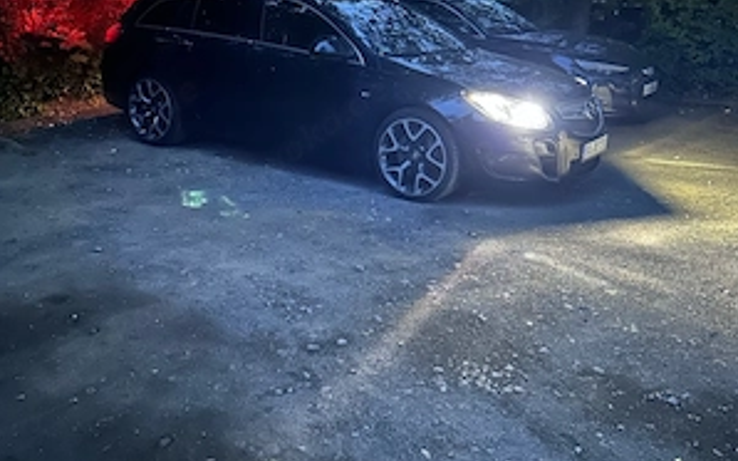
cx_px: 369
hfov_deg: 52.8
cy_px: 161
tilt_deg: -10.7
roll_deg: +1.4
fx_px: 744
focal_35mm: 37
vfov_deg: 34.2
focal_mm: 5.7
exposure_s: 1/9
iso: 1600
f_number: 1.5
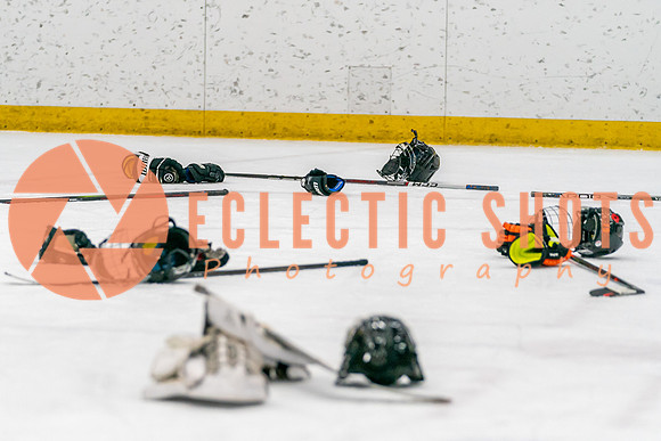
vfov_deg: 6.7
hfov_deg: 10.0
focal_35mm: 205
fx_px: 3763
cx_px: 272
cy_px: 300
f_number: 2.8
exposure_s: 1/1250
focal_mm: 148
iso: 3200
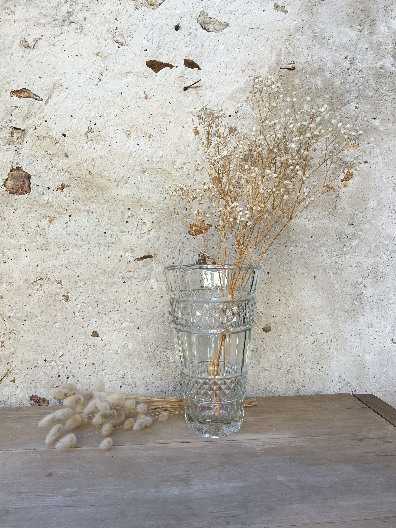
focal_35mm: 29
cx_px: 198
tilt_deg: -2.7
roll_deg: +0.8
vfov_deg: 61.7
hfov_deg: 48.2
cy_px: 264
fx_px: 442
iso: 25
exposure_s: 1/232
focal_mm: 4.15
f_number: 2.2
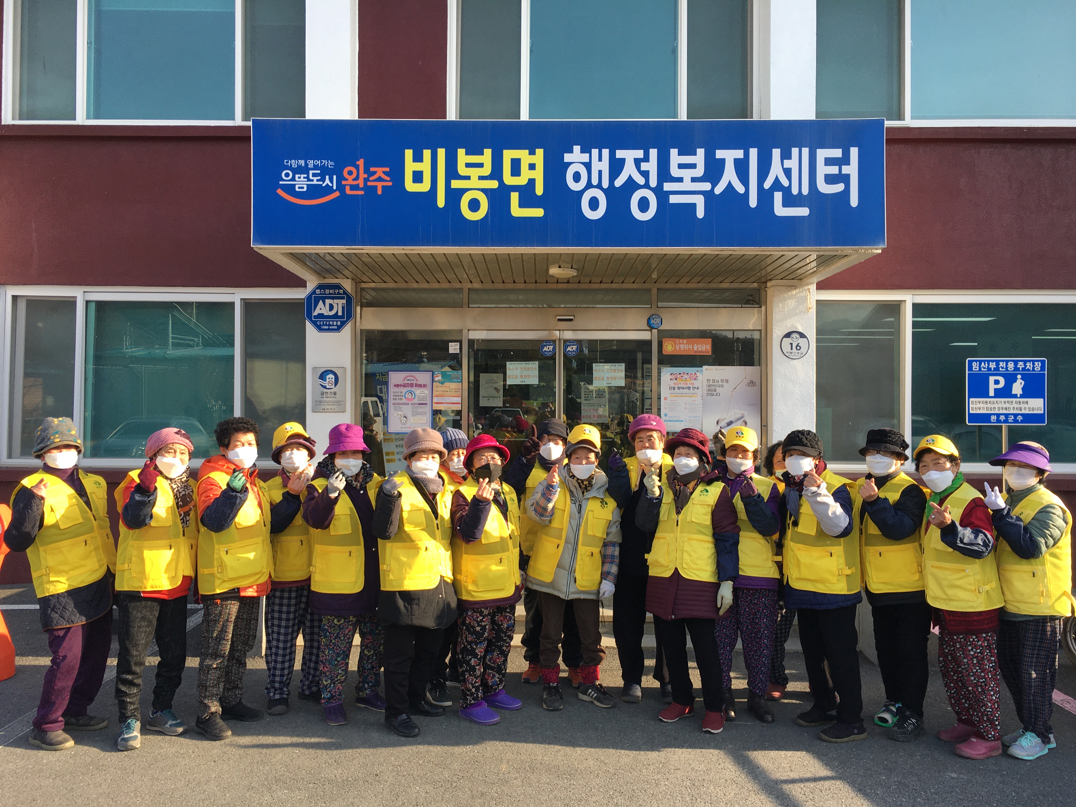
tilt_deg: +1.8
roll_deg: -1.1
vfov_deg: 48.2
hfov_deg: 61.7
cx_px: 538
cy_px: 404
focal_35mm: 29
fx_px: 901
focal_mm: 4.15
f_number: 2.2
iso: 25
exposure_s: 1/377
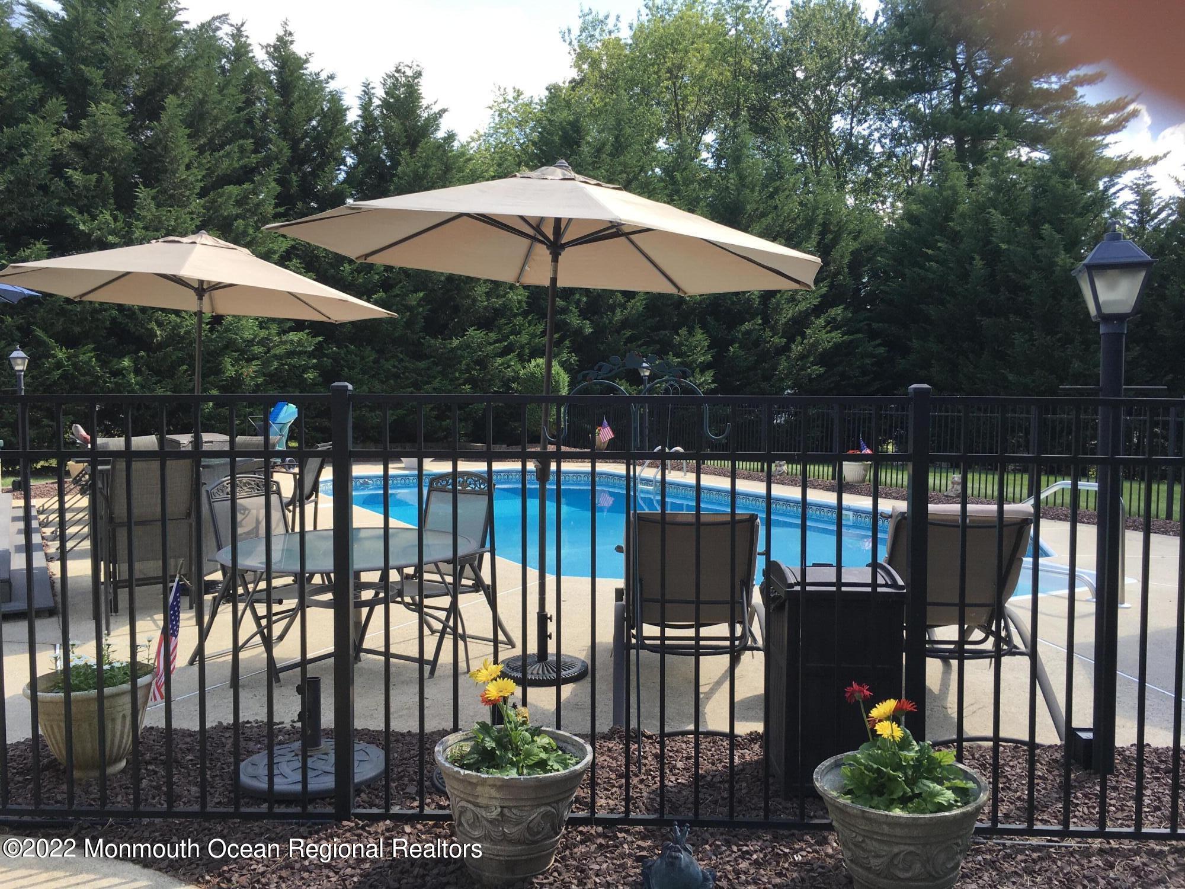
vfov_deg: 48.2
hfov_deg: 61.7
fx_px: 993
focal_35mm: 29
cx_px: 592
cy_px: 444
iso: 25
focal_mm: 4.15
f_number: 2.2
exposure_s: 1/516
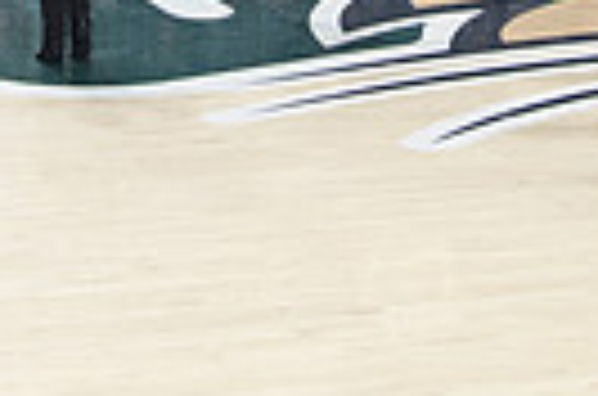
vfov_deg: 9.1
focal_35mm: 140
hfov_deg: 14.7
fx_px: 2320
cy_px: -412
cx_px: 238
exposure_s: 1/500
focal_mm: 32
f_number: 3.5
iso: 2000
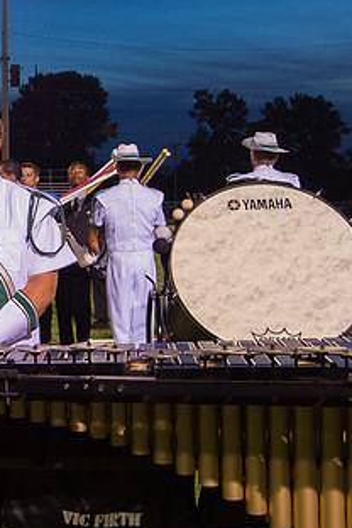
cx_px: -24
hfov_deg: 15.5
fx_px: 1261
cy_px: 213
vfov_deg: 23.6
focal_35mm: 86
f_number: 5.6
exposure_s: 1/125
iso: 3200
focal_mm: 34
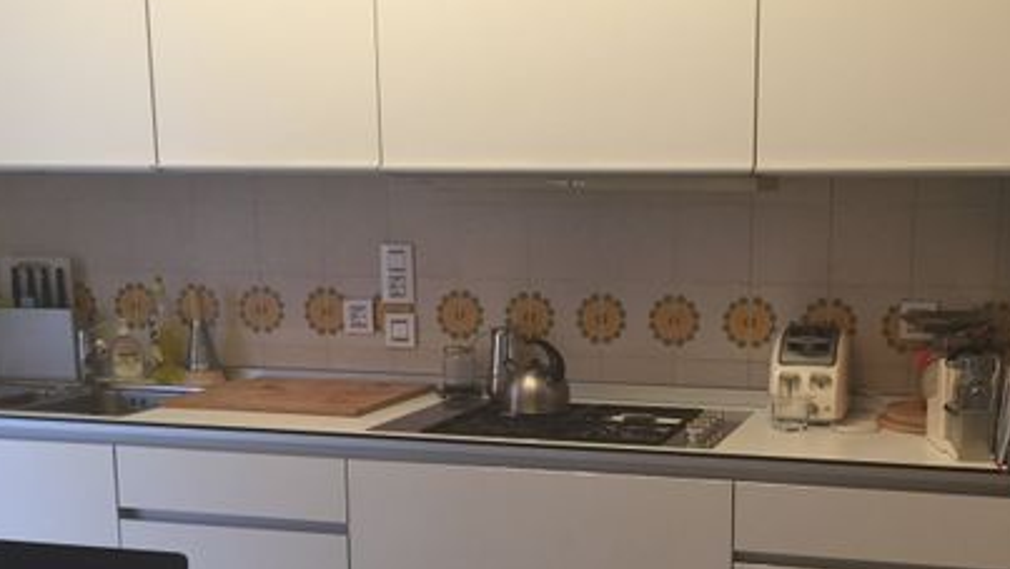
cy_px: 421
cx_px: 657
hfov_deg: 43.2
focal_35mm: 47
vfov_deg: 25.2
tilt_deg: -10.9
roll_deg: -0.5
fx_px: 1259
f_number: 2.2
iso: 160
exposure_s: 1/33
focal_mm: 4.15
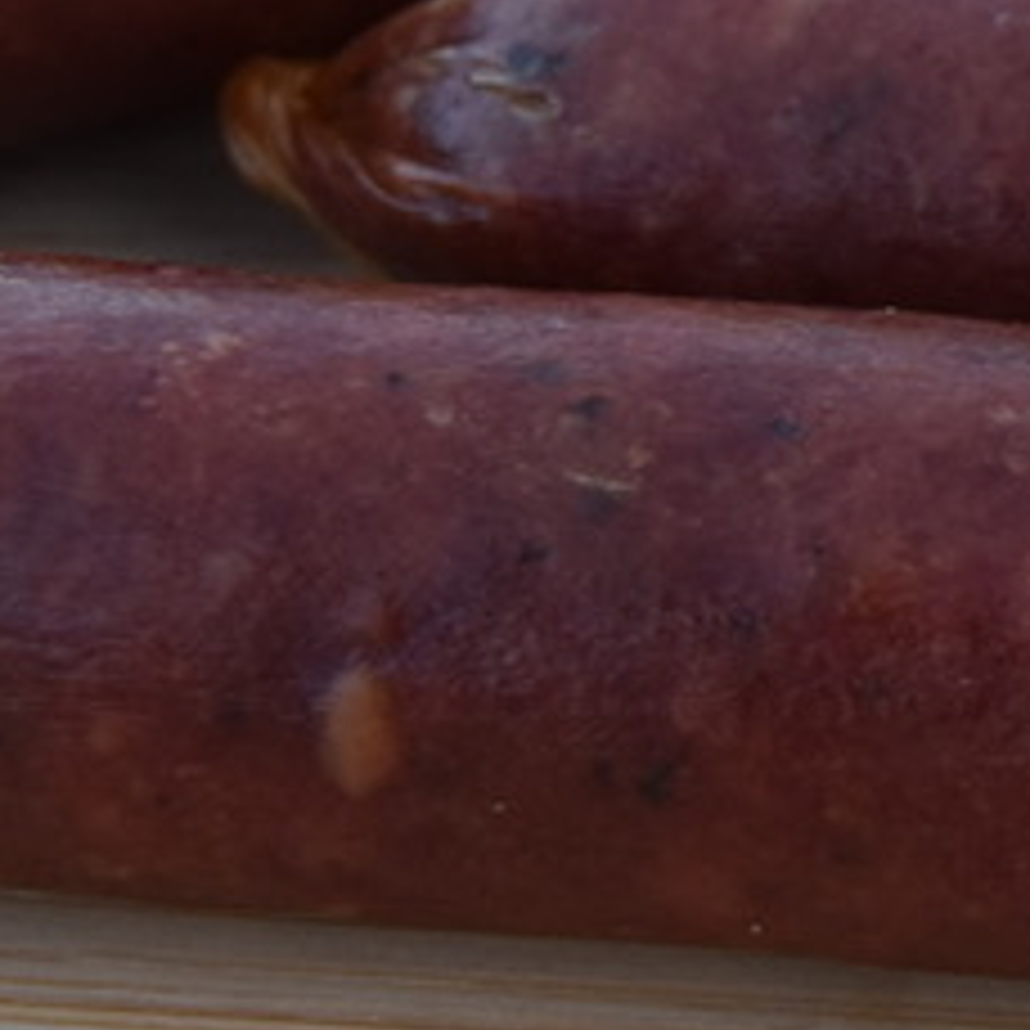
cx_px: 1349
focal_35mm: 171
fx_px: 5757
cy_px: 187
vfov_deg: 10.2
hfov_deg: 10.0
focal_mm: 24
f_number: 6.3
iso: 400
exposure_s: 1/160
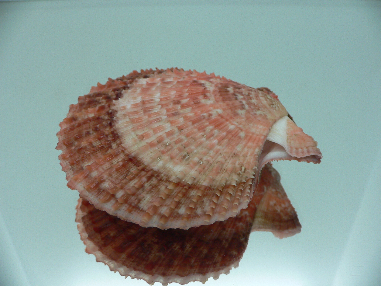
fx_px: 385
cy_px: 143
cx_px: 190
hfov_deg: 52.6
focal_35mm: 35
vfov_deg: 40.7
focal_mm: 4.6
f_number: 2.8
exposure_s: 1/60
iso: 100
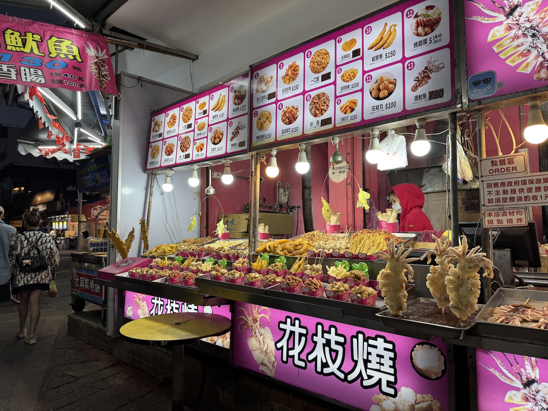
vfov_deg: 56.8
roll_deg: +0.9
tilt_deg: +4.1
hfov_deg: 71.6
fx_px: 380
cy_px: 206
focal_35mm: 24
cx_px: 274
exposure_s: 1/120
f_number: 1.78
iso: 80
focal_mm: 6.76
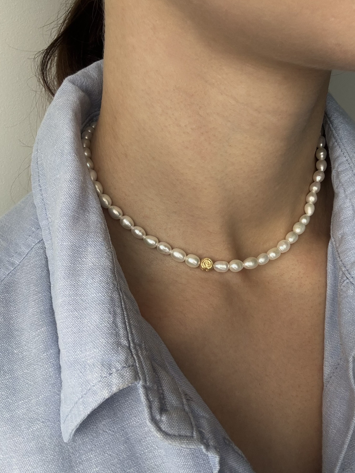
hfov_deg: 45.4
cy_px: 243
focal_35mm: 31
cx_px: 176
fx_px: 424
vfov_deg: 58.3
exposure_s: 1/60
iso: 125
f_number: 1.9
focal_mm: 2.69
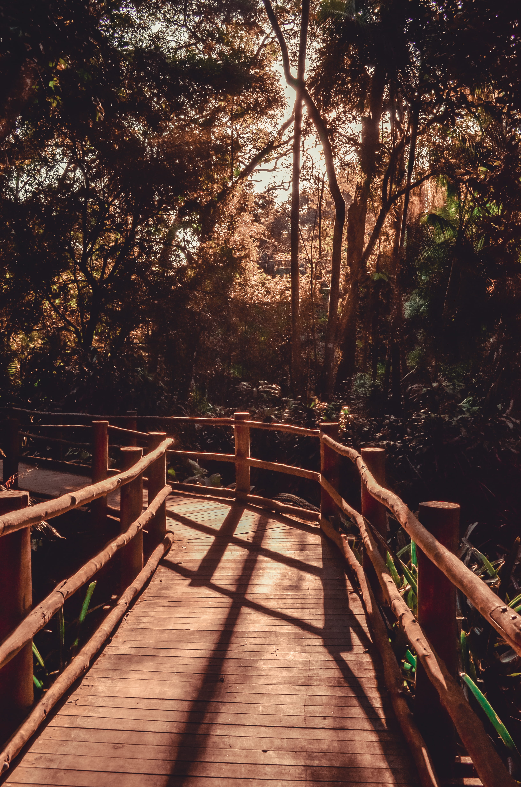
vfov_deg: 53.2
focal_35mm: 36
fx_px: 785
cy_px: 394
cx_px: 260
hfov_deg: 36.7
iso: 640
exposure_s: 1/400
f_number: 10
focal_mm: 24
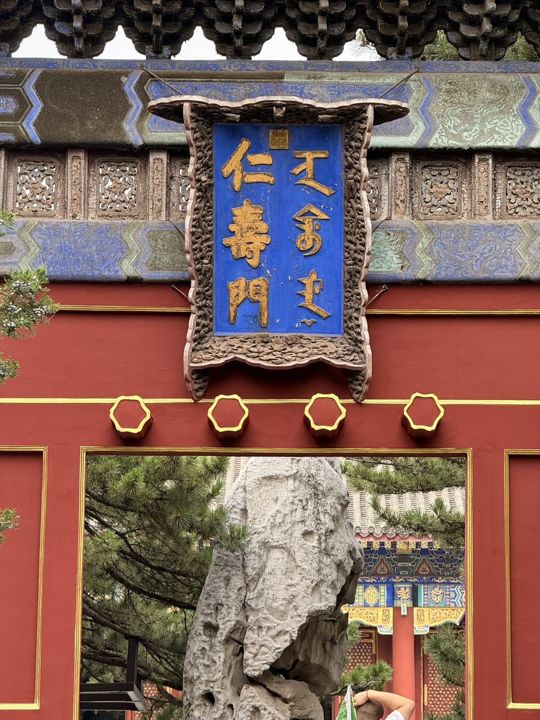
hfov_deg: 12.3
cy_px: 360
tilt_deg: +11.7
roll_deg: -0.6
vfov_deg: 16.4
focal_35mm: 120
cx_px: 270
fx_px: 2496
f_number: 2.8
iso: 64
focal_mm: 15.66
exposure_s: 1/101
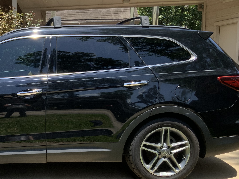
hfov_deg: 33.6
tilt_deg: -9.2
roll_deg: +1.1
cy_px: 120
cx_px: 22
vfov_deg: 26.9
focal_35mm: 54
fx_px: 373
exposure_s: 1/829
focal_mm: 3
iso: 16
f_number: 1.8
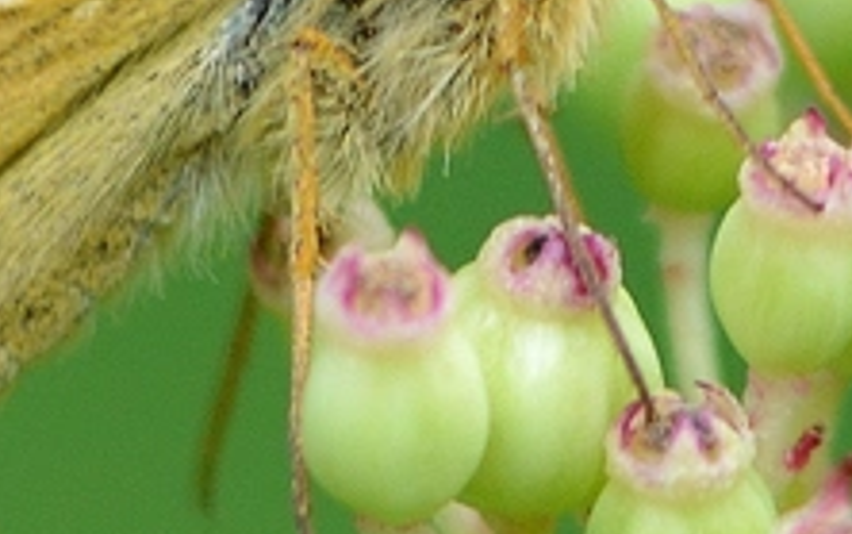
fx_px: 11244
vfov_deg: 2.7
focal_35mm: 484
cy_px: -161
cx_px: 265
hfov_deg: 4.3
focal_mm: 110
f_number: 5
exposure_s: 1/400
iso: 400
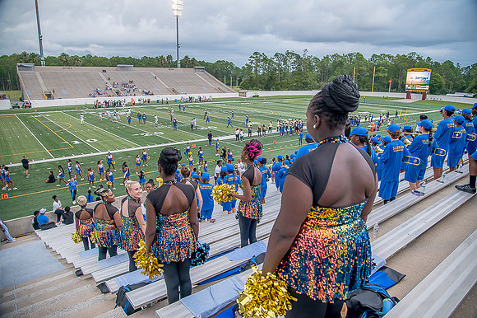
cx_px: 238
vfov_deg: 53.1
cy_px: 159
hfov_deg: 73.8
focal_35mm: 24
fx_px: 318
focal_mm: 24
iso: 400
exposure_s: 1/250
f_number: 4
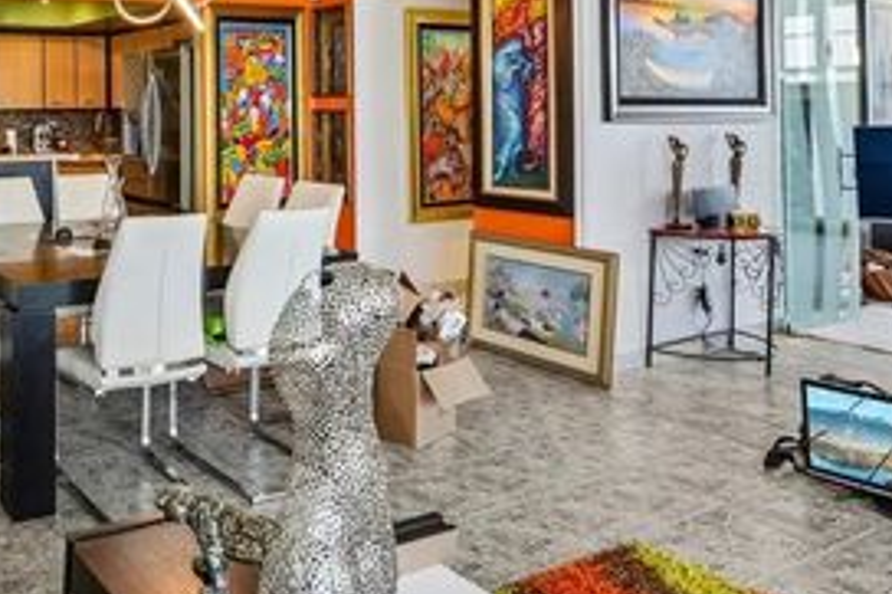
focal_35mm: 33
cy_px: 108
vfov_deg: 38.3
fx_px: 817
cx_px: 75
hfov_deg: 50.3
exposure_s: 1/8
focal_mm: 14
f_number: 9
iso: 200
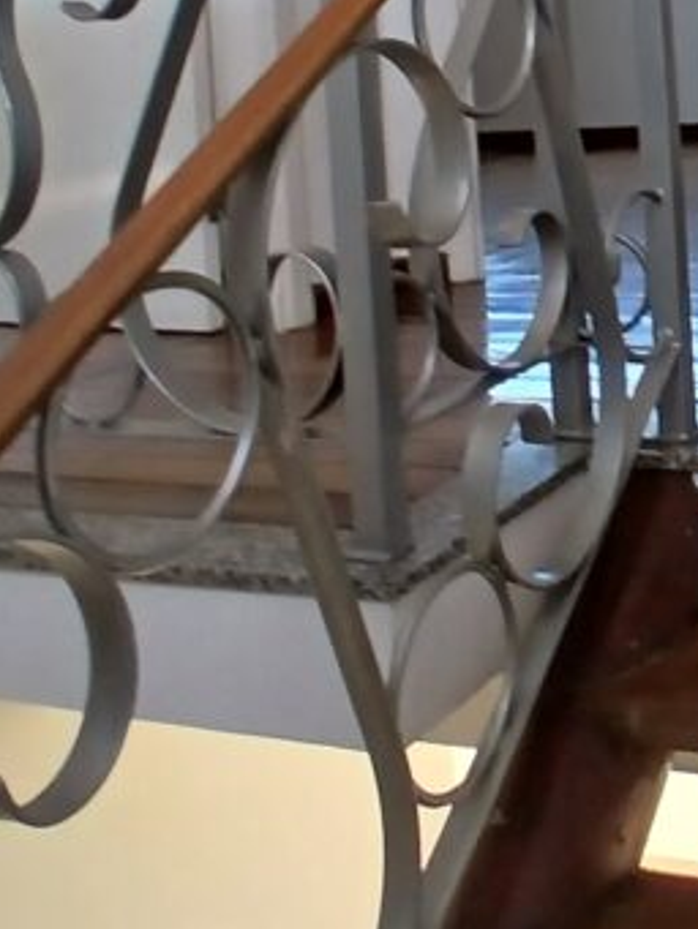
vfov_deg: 34.0
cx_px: 870
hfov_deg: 25.3
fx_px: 1370
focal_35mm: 51
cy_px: -8
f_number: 2.2
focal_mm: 1.4
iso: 64
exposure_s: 1/50
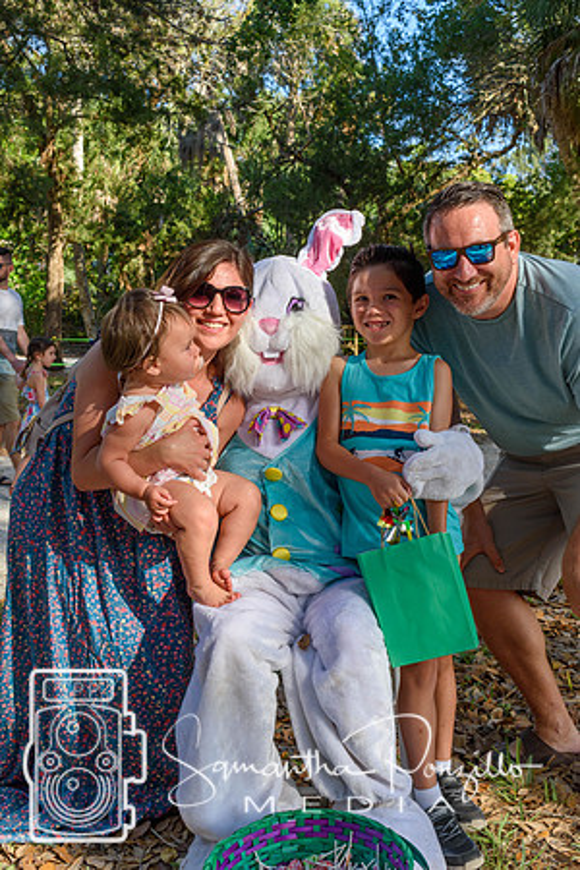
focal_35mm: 42
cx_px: 290
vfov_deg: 46.4
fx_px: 1015
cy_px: 435
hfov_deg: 31.9
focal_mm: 28
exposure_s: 1/250
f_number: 8
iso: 250
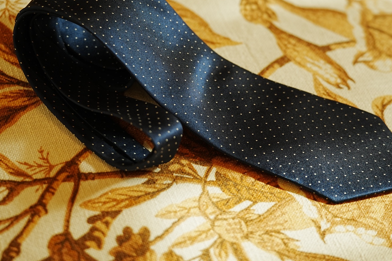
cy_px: 97
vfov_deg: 9.3
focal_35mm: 148
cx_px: 229
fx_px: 1611
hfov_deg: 13.9
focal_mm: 110
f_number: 3.2
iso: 320
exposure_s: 1/125
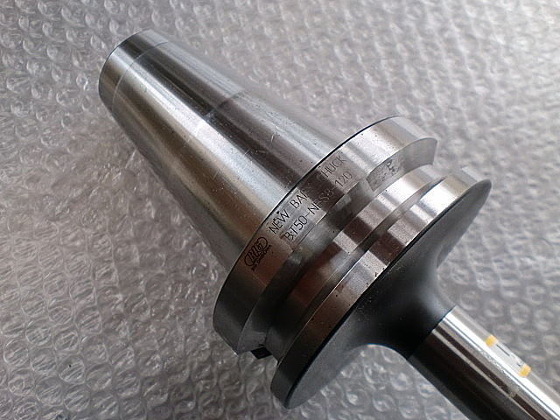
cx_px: 280
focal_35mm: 35
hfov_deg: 52.6
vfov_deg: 40.7
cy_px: 210
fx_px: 566
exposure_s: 1/125
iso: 64
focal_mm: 6.3
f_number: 3.1
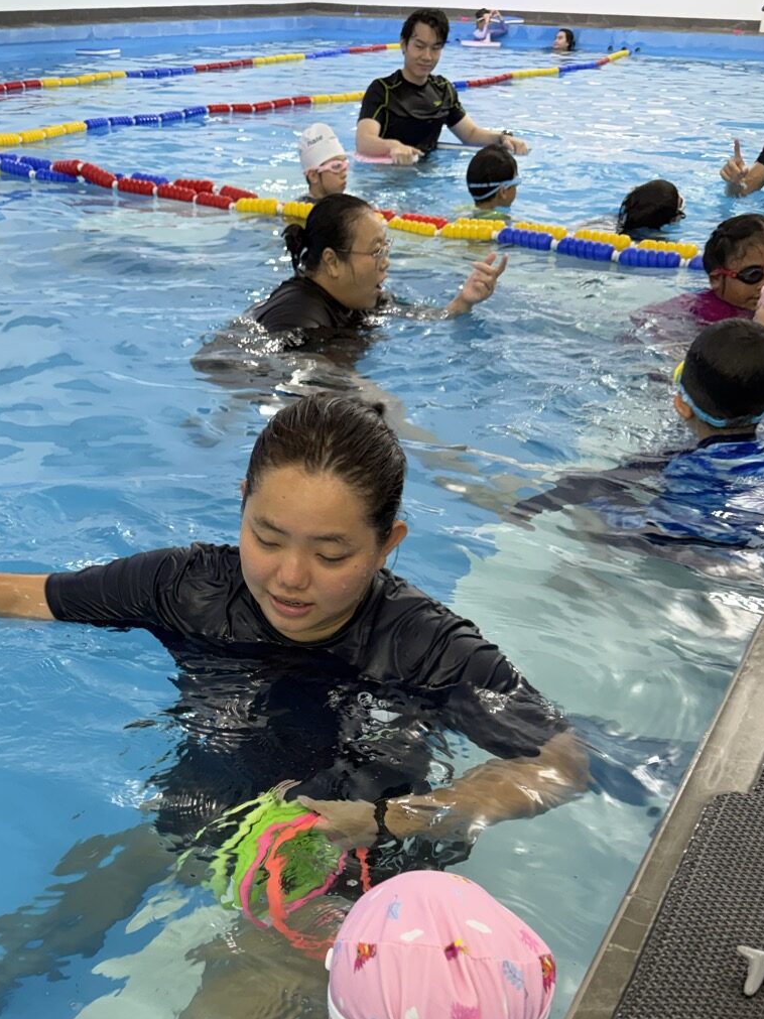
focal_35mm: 38
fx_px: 1118
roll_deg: -0.7
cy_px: 778
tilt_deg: -36.3
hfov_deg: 37.3
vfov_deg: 47.0
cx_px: 261
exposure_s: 1/100
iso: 160
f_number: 1.78
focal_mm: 6.76
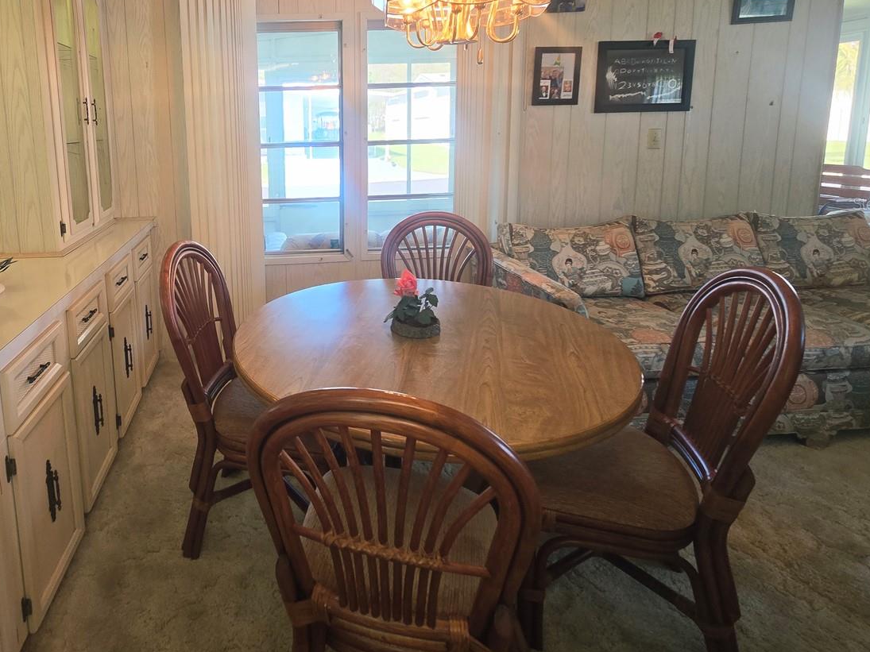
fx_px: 477
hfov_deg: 81.9
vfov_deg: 66.3
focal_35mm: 19
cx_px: 292
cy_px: 203
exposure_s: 1/60
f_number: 2.2
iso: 125
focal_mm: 2.2
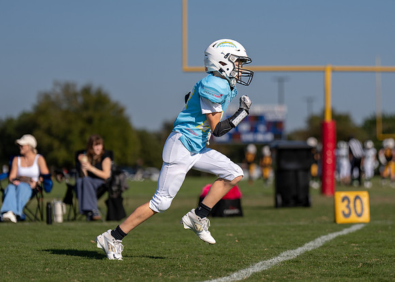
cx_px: 220
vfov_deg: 7.8
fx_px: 2060
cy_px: 128
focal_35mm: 184
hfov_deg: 11.0
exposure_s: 1/4000
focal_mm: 145
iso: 100
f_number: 2.8
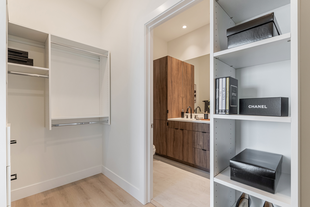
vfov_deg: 73.7
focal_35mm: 16
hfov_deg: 96.7
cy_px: 104
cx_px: 155
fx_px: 138
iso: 320
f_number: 9
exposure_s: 1/100
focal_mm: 11
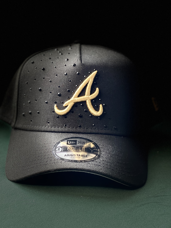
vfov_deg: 30.3
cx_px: 86
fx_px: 422
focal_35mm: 64
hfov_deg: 22.9
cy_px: 114
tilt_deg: -16.8
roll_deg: -2.3
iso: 320
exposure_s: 1/40
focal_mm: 7.5
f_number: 2.2
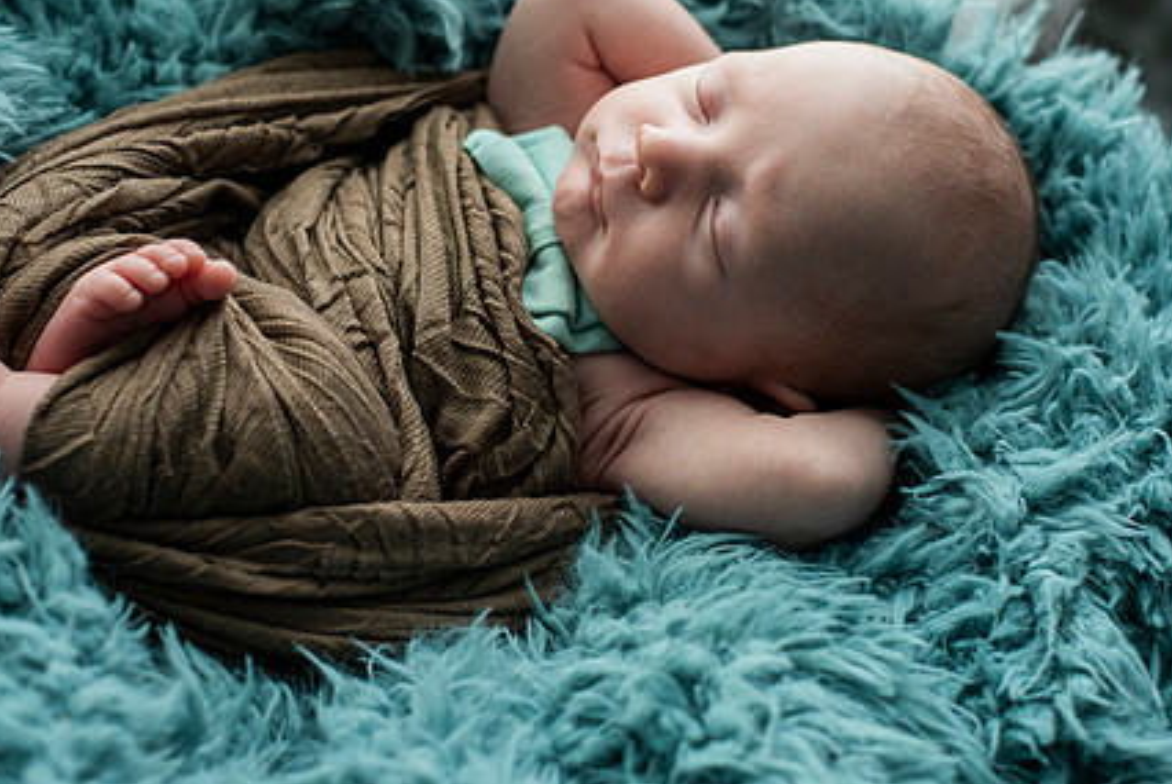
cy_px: 304
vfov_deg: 20.0
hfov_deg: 29.6
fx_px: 2216
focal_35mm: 68
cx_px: 517
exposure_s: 1/250
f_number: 3.2
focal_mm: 50
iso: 1000
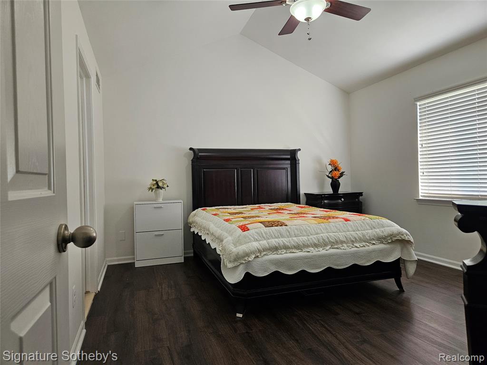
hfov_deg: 73.9
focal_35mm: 23
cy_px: 182
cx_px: 244
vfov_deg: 58.9
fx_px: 324
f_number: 1.8
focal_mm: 5.4
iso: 250
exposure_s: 1/120
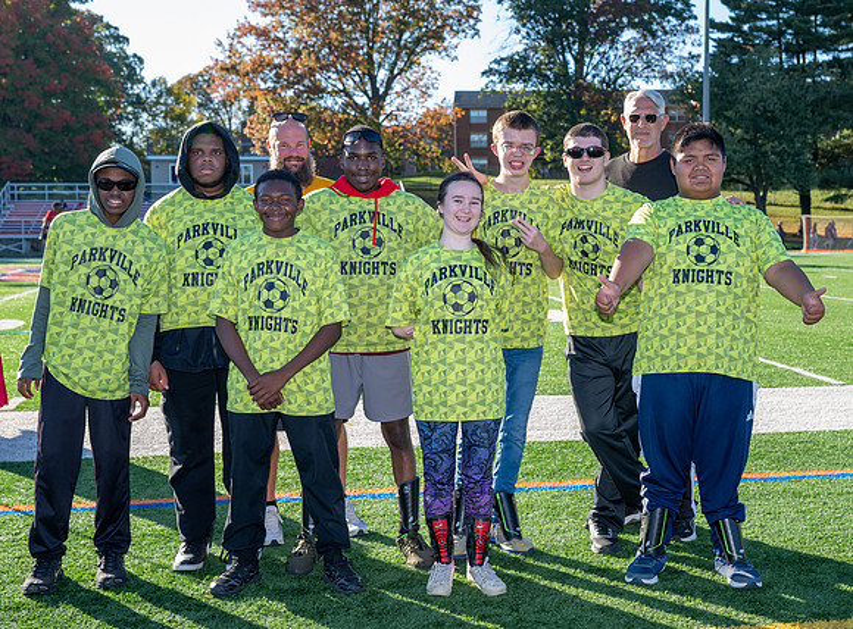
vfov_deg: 29.9
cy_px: 292
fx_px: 1177
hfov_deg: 39.7
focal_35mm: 48
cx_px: 507
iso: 100
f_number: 4.5
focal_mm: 35
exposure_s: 1/200
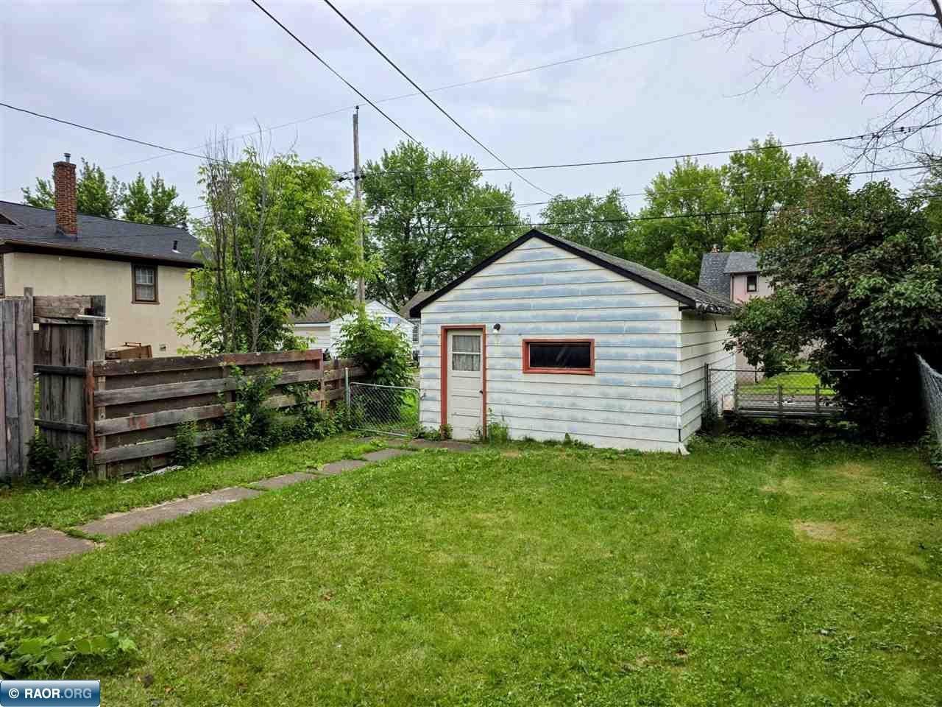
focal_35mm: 23
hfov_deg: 73.9
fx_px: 626
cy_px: 354
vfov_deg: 58.9
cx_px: 471
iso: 80
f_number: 1.7
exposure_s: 1/1433
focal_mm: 6.3
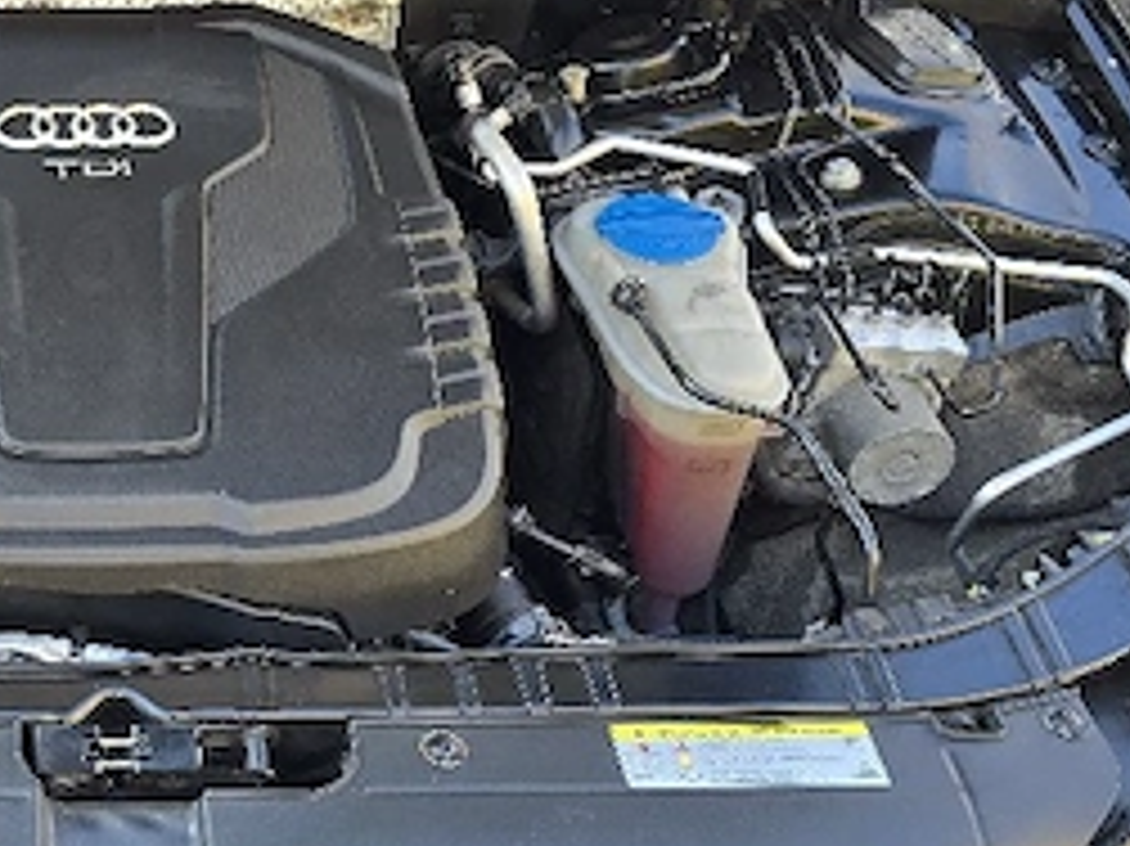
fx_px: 1795
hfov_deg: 32.4
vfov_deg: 26.5
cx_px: 23
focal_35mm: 55
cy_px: 450
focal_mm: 6.3
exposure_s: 1/182
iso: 50
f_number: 1.7
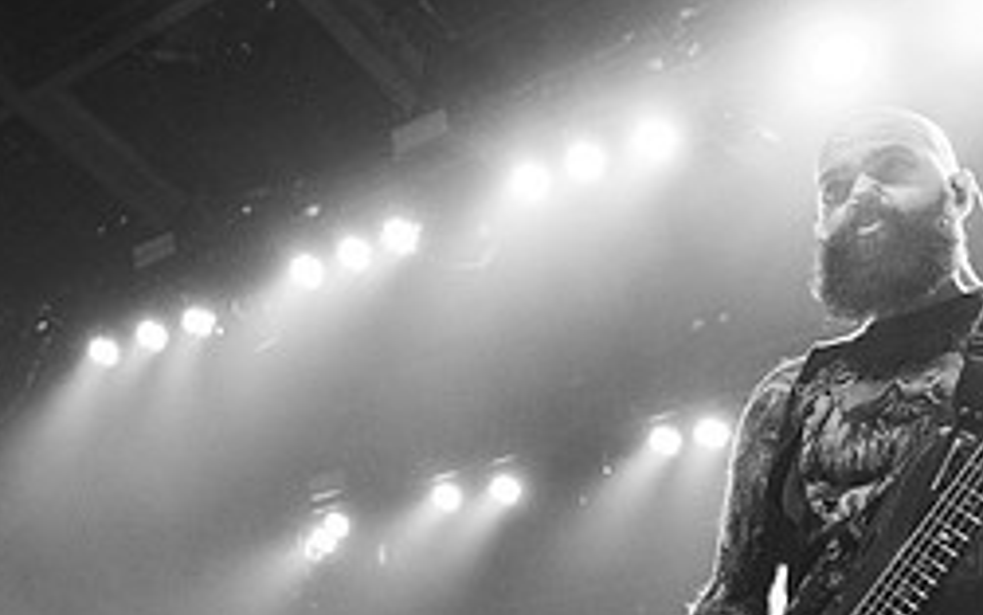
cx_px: 14
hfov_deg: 31.2
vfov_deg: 20.7
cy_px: 596
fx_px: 1635
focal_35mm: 61
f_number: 3.5
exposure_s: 1/250
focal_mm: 24
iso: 3200
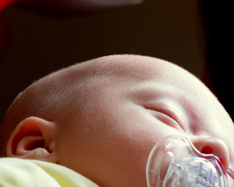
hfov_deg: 4.3
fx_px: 3095
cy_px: 150
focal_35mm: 447
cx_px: -2
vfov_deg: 3.5
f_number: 4
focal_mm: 90
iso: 500
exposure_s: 1/60
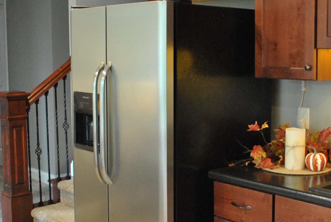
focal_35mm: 57
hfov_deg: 34.8
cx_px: 205
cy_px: 109
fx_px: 525
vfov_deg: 23.8
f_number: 3.5
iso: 1000
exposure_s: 1/30
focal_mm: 18
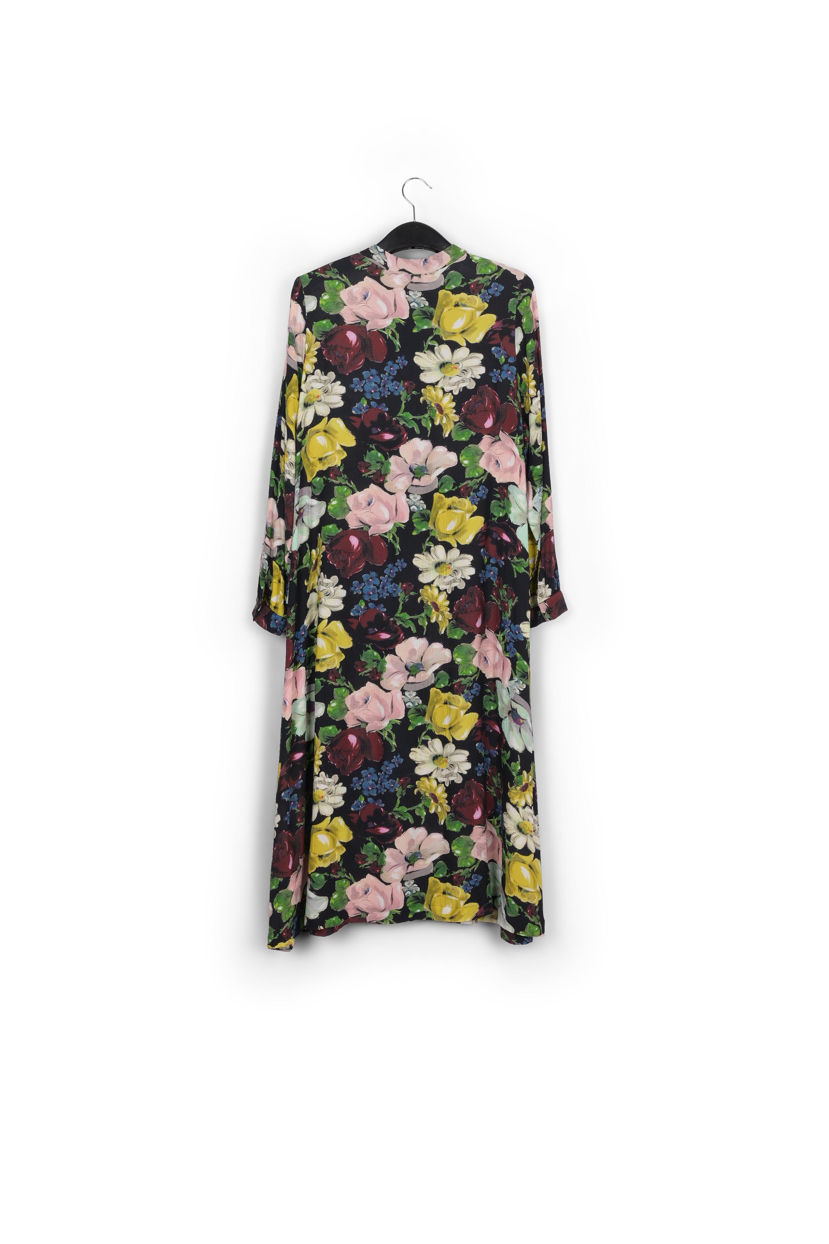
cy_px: 622
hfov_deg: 35.0
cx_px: 414
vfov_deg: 50.7
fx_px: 1313
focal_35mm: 38
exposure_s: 1/125
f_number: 13
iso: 100
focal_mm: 38
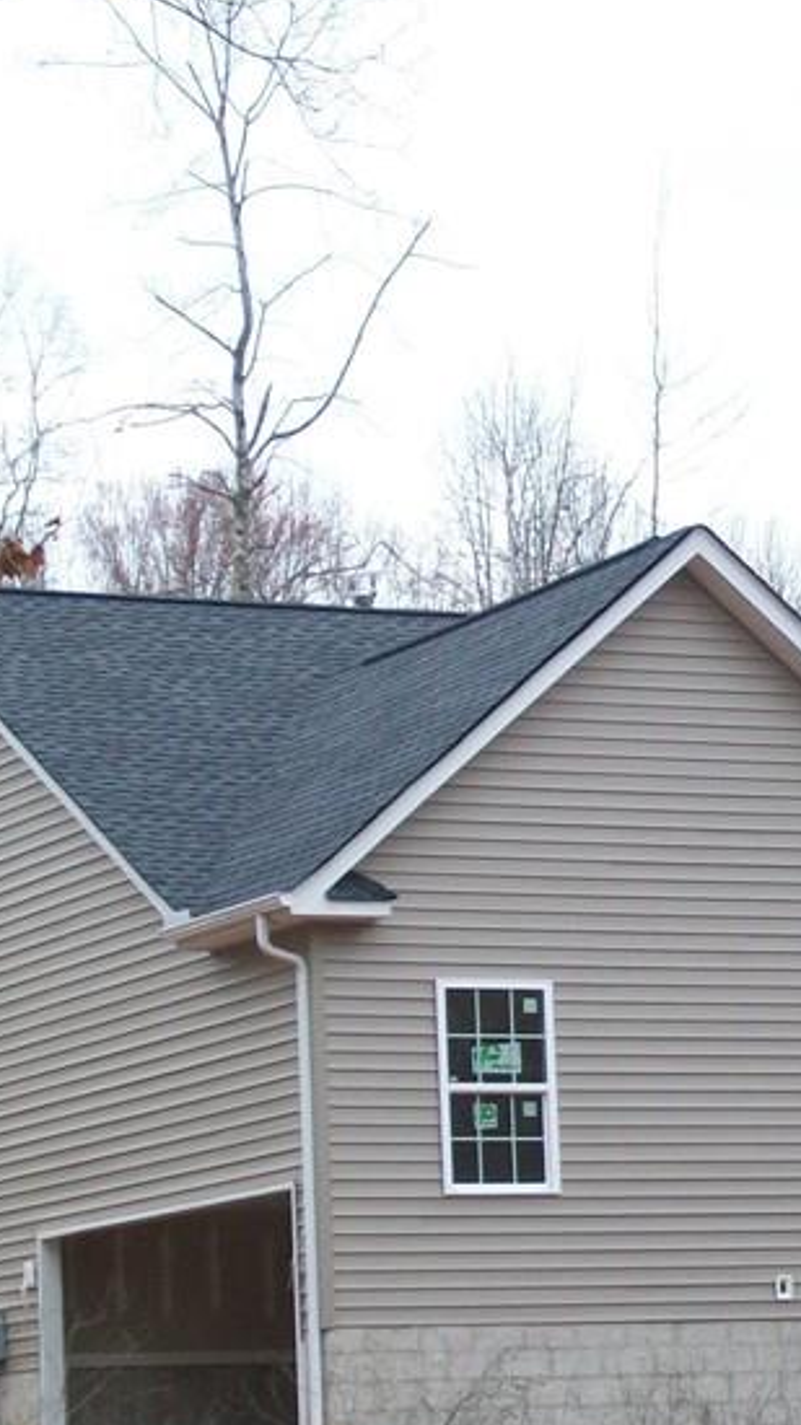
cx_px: 645
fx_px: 5367
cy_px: 915
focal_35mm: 142
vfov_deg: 15.1
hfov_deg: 8.5
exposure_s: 1/200
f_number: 3.8
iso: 64
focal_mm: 11.6
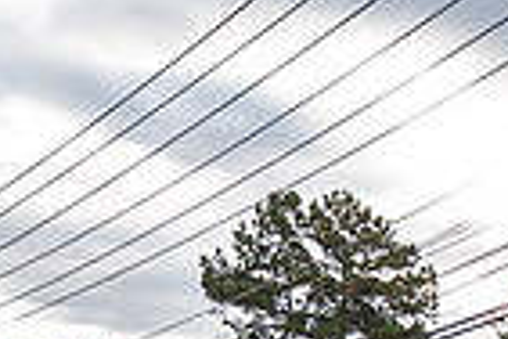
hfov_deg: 13.4
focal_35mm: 136
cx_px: 940
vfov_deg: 9.9
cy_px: 424
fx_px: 1919
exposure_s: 1/320
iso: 250
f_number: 4
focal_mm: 33
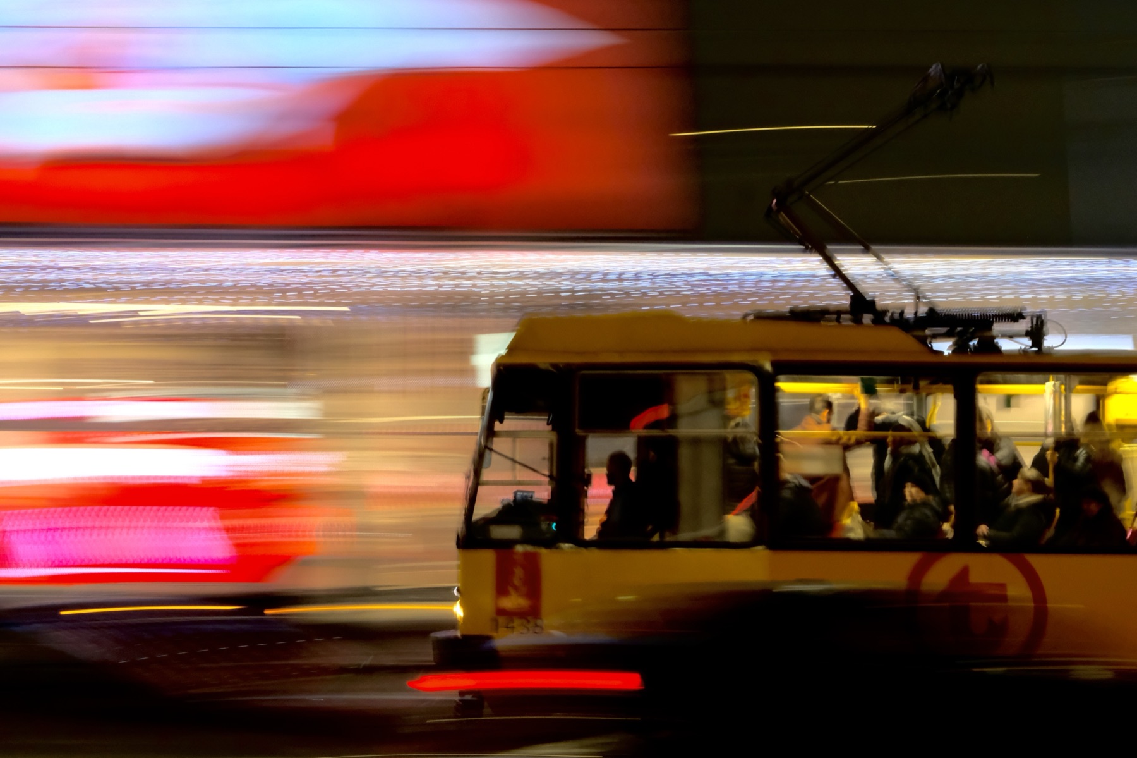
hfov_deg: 27.0
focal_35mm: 75
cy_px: 379
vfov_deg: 18.2
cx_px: 568
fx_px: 2368
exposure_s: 1/8
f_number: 13
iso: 3200
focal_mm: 50
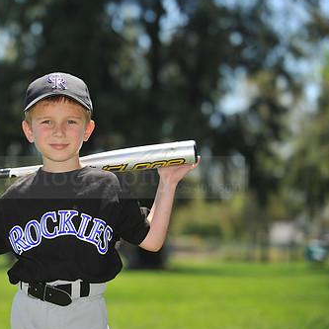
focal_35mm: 148
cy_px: 169
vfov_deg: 11.8
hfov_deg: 11.7
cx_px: 53
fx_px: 1591
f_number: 4
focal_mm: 100
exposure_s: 1/1250
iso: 200
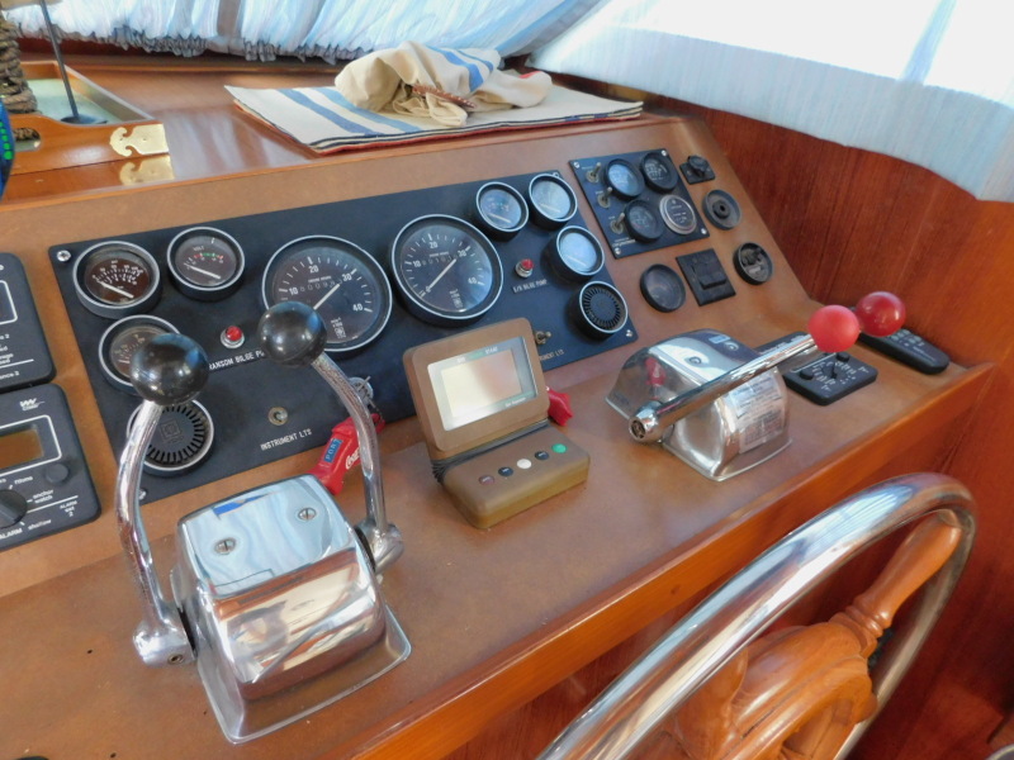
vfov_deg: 58.9
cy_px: 380
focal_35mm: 23
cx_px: 507
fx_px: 674
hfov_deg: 73.9
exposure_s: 1/13
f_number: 3
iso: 400
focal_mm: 4
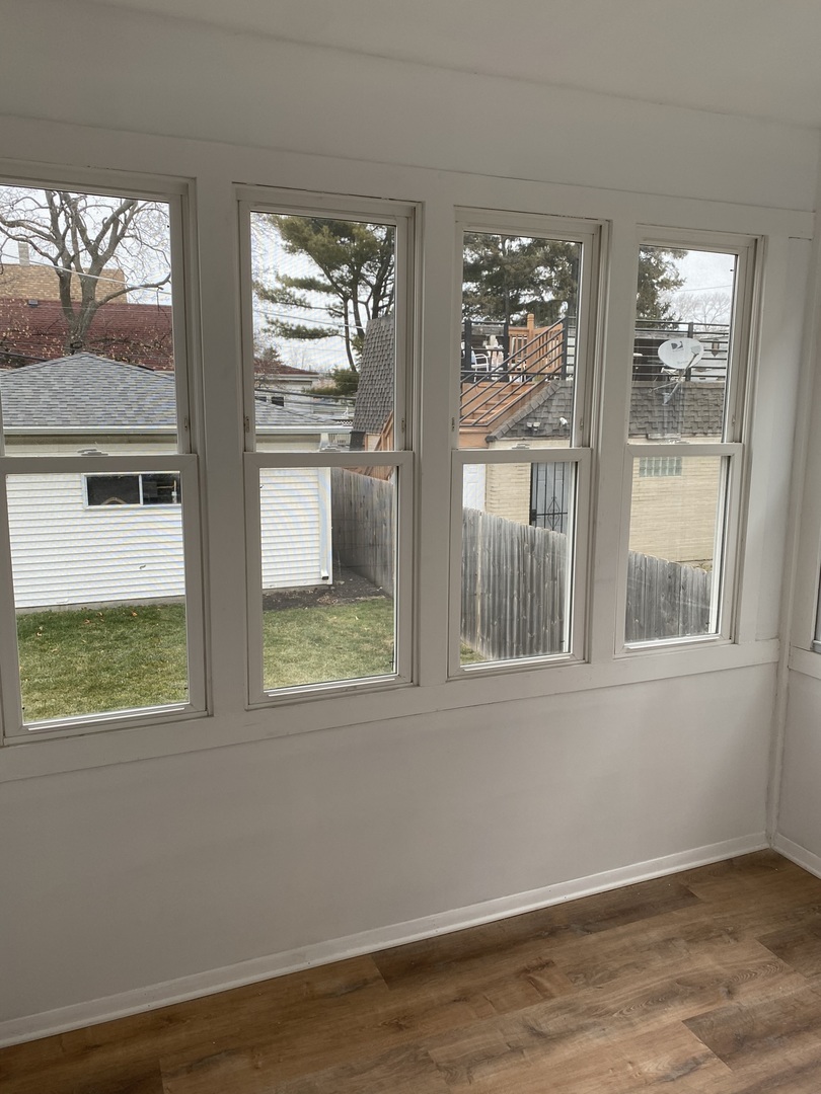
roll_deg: -0.4
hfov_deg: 53.1
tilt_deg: -9.2
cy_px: 547
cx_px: 410
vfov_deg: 67.3
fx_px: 822
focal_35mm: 26
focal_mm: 4.25
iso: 80
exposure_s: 1/120
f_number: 1.8
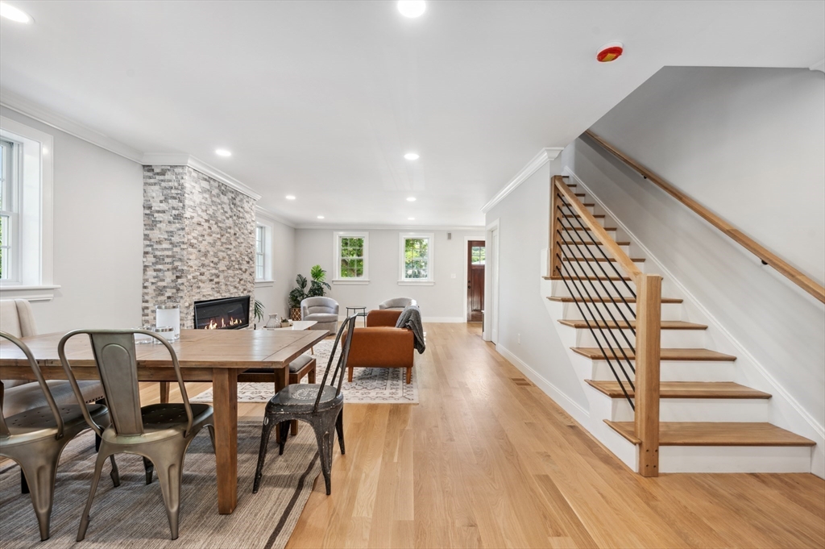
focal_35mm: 14
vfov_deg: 81.1
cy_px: 274
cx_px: 412
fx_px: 321
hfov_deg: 104.3
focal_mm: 14
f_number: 8
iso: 100
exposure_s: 1/3.33
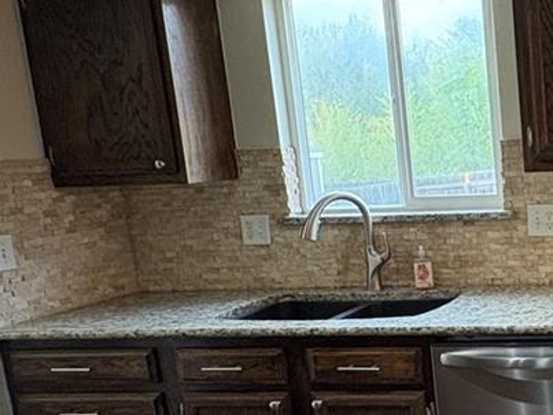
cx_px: 681
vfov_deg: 28.9
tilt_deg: -8.8
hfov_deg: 31.4
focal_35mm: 50
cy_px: 271
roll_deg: +2.6
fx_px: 799
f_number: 2.2
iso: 320
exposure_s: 1/60
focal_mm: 2.22
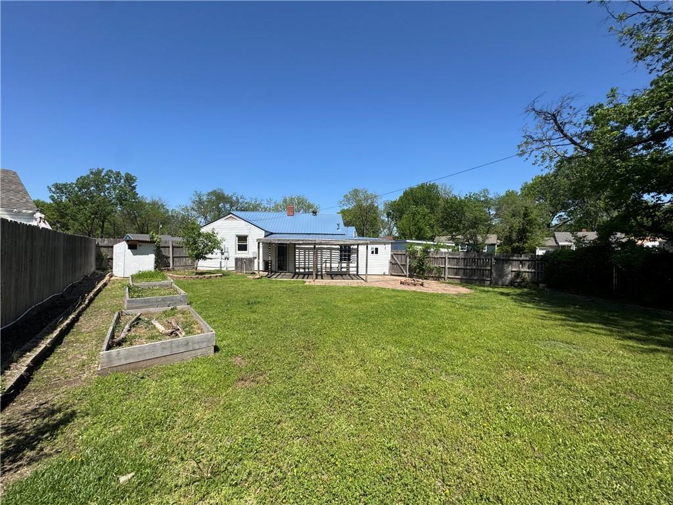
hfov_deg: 102.1
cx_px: 336
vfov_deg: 85.7
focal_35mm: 14
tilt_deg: +1.6
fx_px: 272
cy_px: 252
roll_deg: +0.3
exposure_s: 1/2146
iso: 50
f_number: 2.2
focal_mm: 2.22
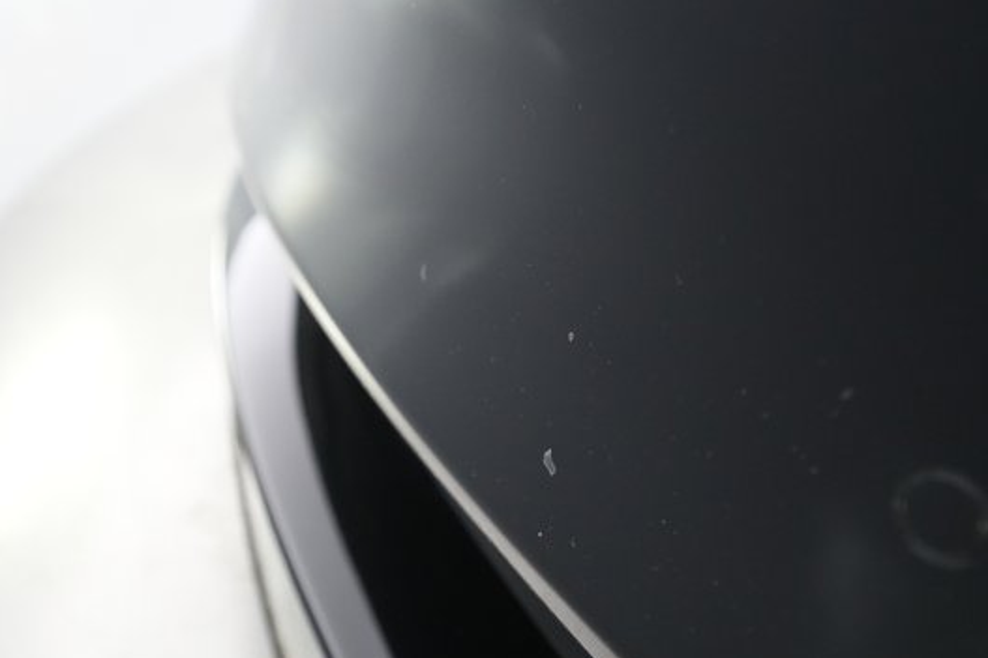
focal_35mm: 34
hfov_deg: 55.7
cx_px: 433
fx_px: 933
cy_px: 394
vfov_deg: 38.7
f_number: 4
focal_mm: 28
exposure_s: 1/100
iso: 5000
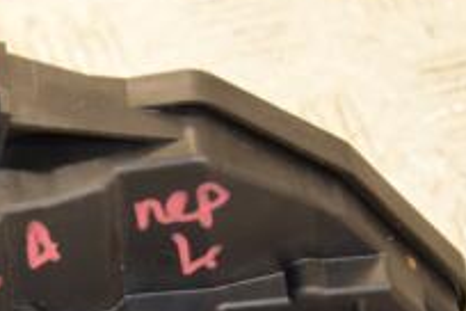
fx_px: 3547
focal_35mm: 274
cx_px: 5
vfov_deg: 5.0
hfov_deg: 7.5
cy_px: 350
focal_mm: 62
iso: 800
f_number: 5.3
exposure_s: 1/160
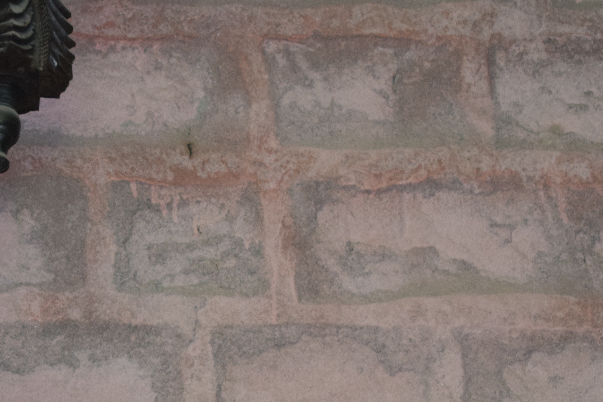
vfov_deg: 6.4
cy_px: 118
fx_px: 3568
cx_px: -113
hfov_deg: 9.5
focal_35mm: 213
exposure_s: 1/80
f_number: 5.6
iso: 800
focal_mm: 52
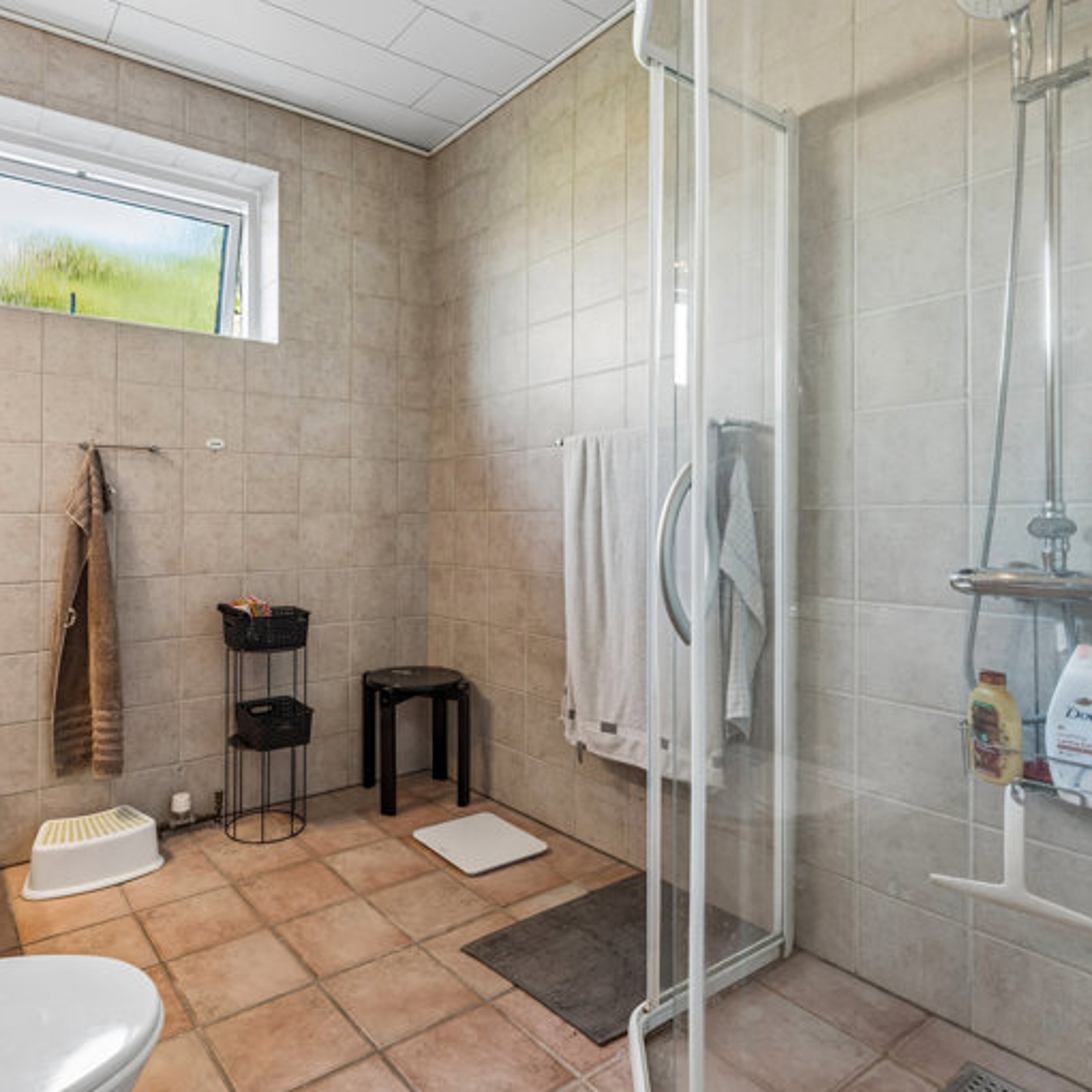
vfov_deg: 74.8
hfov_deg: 73.5
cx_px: 409
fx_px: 714
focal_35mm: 20
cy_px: 534
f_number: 10
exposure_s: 1/2
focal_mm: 15
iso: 200
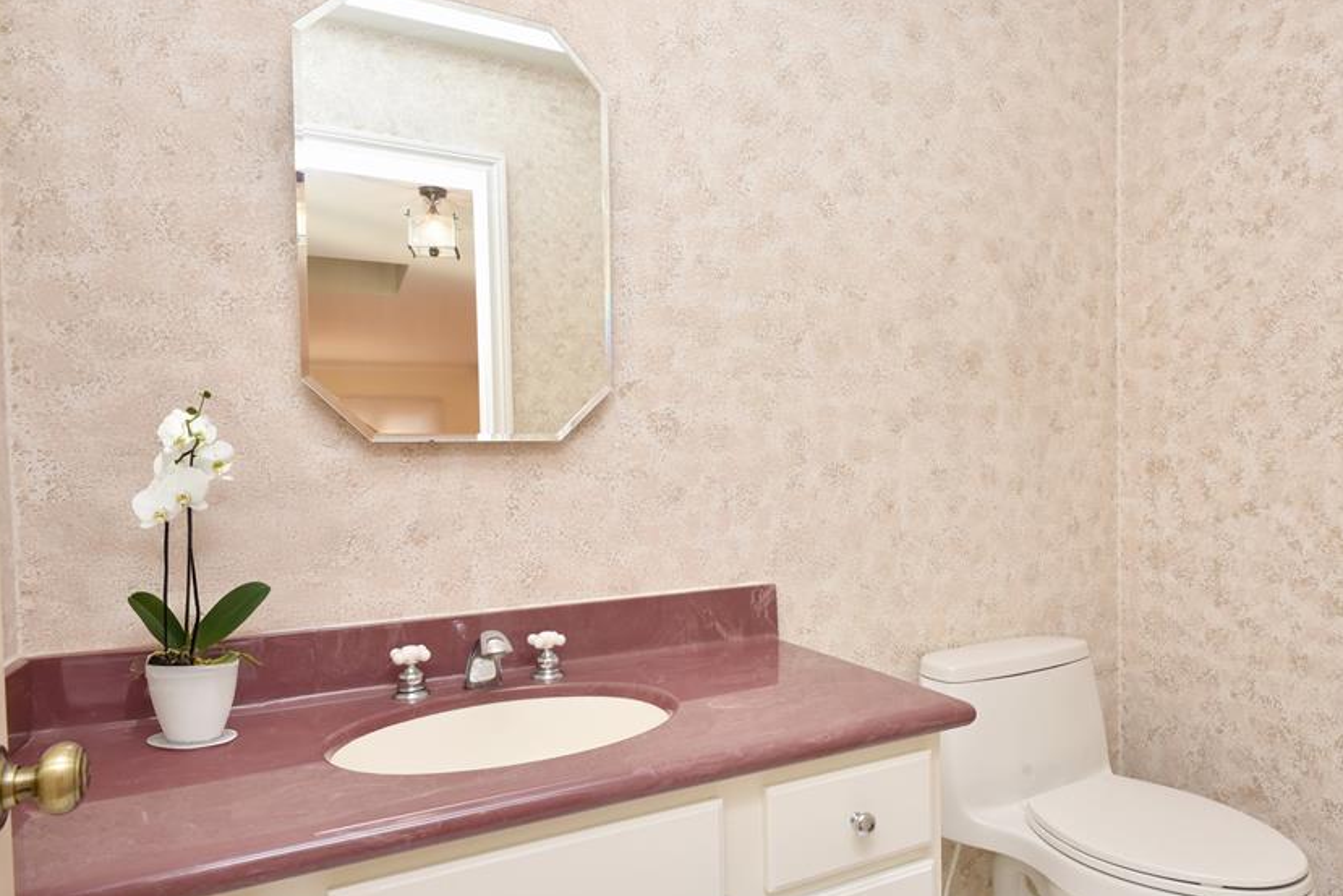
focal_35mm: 21
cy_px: 484
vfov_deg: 59.4
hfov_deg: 80.1
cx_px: 815
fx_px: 784
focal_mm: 17
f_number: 11
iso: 640
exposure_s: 1/60
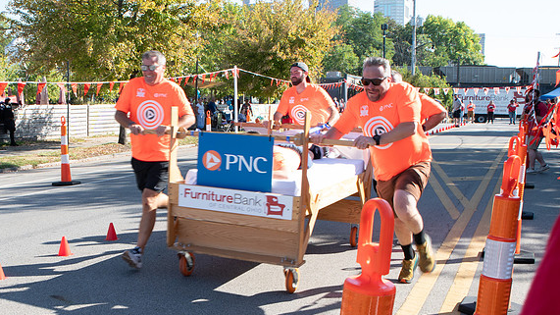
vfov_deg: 25.8
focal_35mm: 46
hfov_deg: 43.1
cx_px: 138
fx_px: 683
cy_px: 209
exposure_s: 1/160
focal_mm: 24
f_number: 9
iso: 320
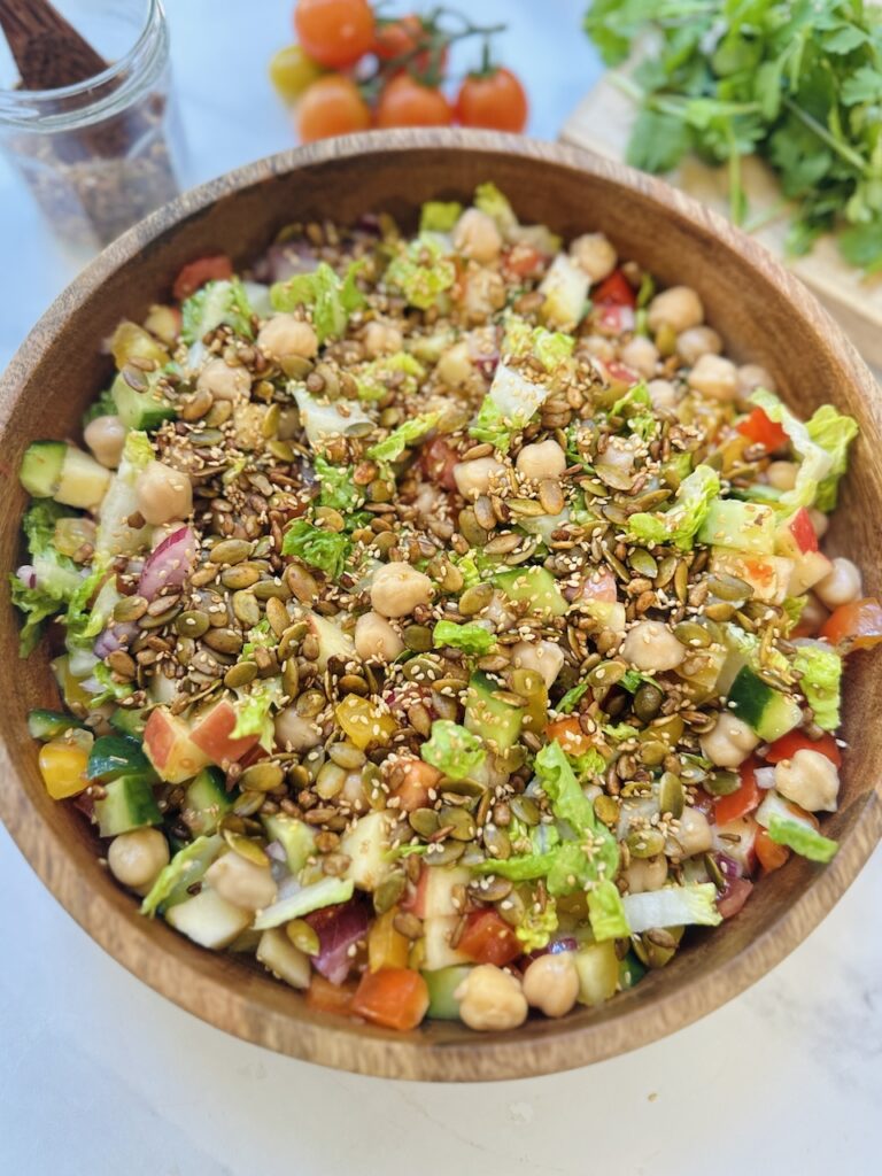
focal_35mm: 24
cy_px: 588
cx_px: 441
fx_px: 815
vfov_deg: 71.6
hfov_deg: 56.8
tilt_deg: -72.2
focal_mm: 6.86
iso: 250
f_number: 1.78
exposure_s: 1/60
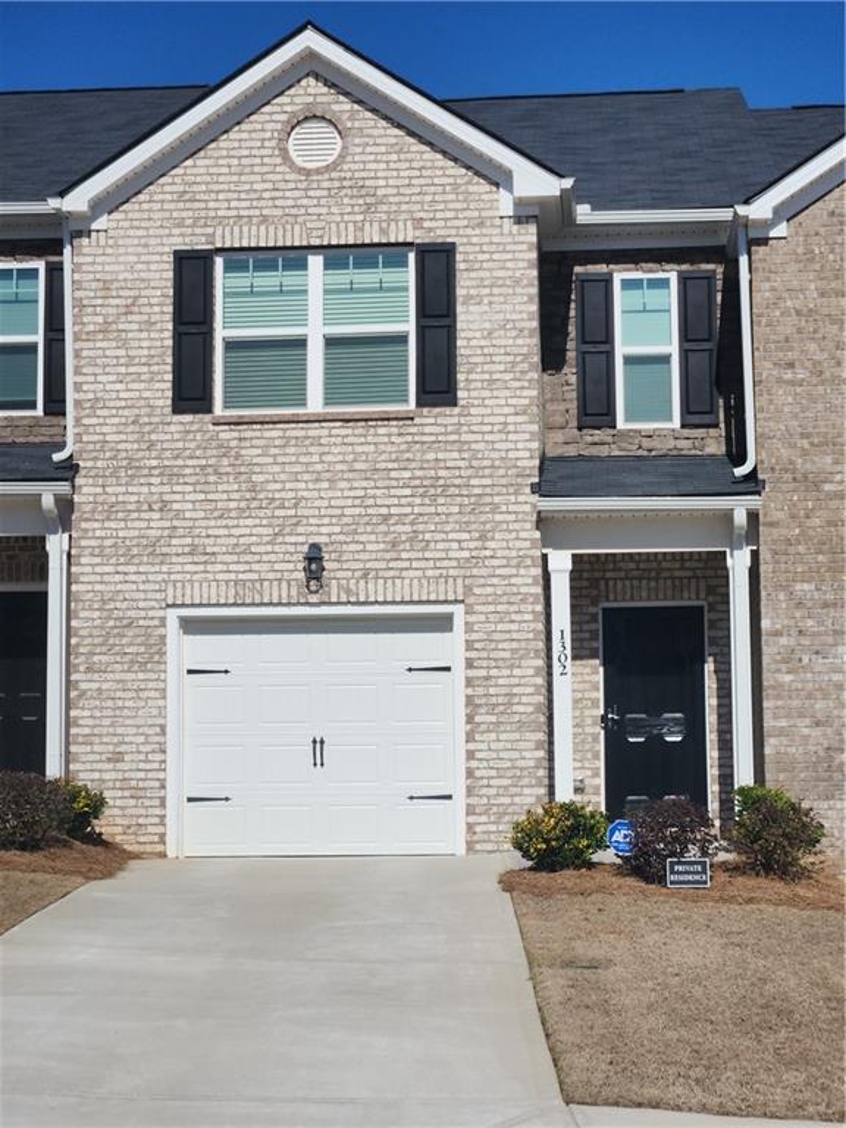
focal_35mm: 69
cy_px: 564
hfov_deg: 21.3
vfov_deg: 28.2
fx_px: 2248
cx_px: 423
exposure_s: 1/3050
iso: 25
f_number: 2.4
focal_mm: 7
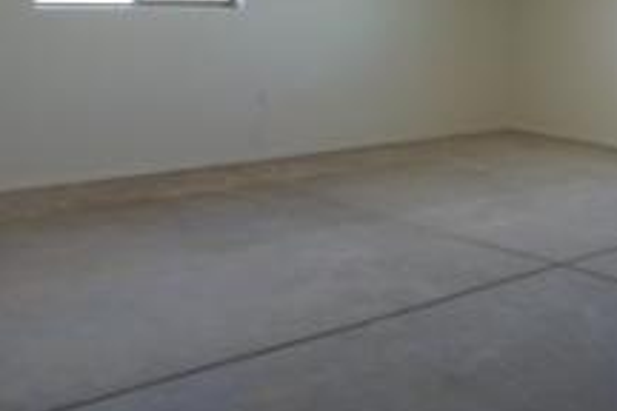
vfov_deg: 24.7
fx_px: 925
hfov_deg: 34.9
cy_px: 88
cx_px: 546
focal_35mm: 54
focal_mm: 4.1
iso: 250
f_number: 3.3
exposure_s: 1/60
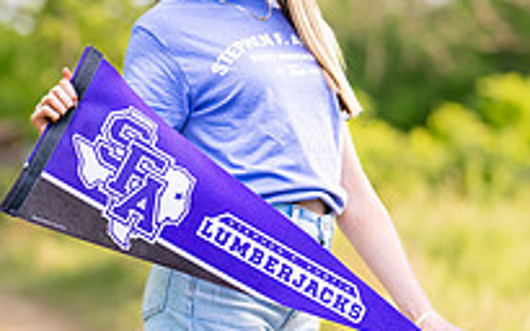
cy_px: 195
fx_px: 2585
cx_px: 268
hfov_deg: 11.7
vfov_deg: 7.3
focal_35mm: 179
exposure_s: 1/1250
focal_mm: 50
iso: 200
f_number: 1.2
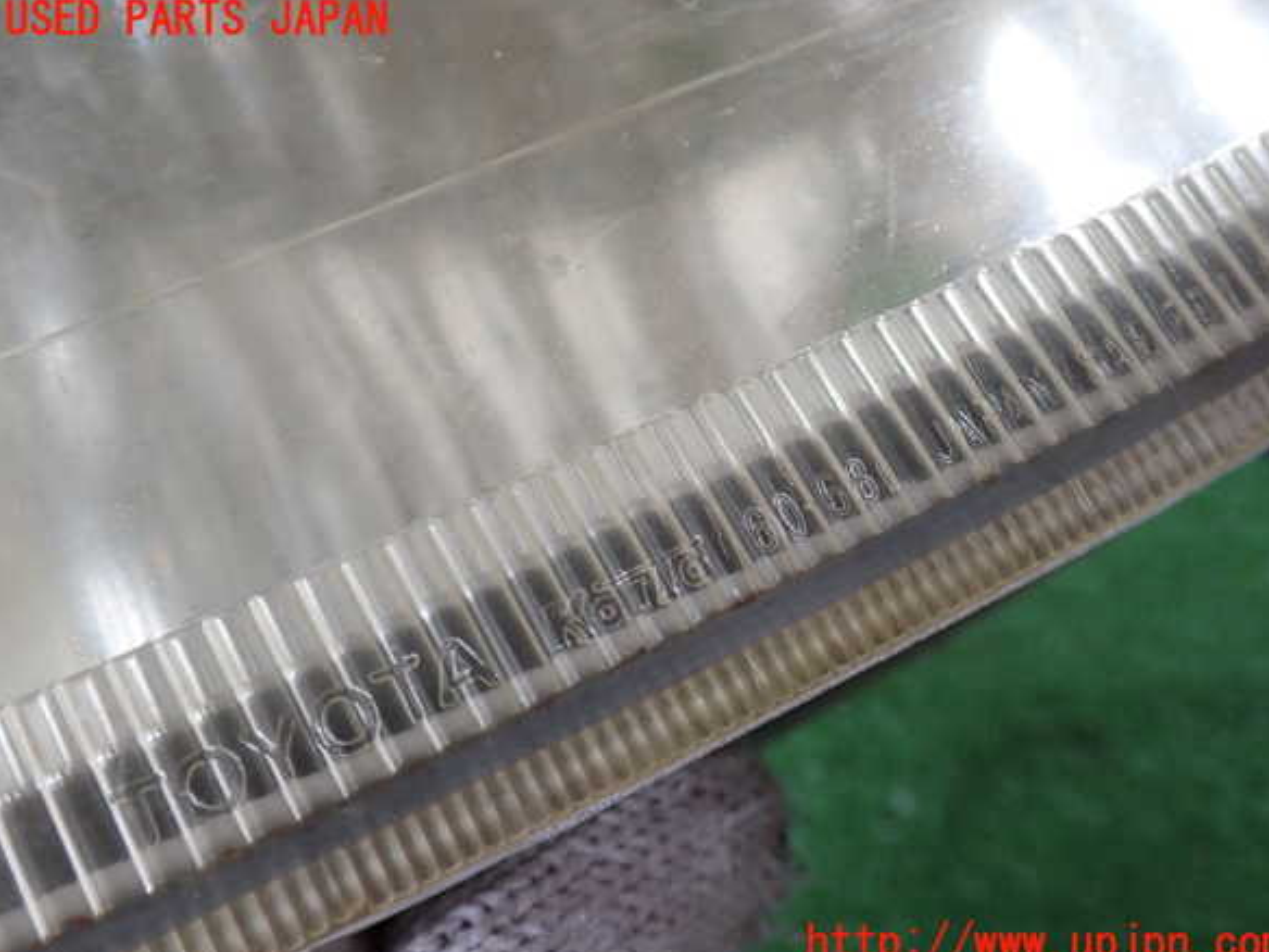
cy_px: 483
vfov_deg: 38.7
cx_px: 645
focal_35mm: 37
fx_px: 1356
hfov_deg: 50.1
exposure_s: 1/80
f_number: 2.5
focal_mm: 6.37
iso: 160
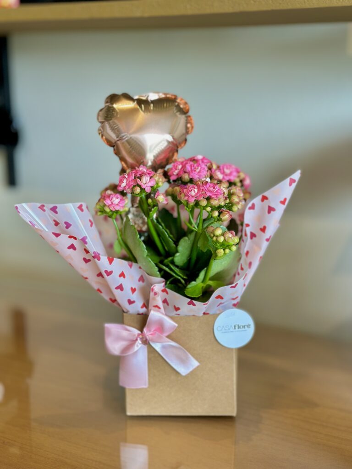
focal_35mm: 48
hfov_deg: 30.3
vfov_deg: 39.7
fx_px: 651
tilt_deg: -12.7
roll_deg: -0.8
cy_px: 234
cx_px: 176
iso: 80
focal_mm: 6.86
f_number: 1.78
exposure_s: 1/120
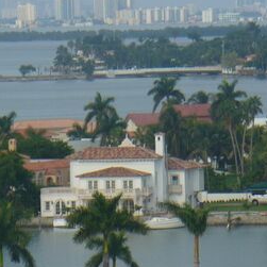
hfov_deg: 4.1
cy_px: 157
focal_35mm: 429
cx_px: 143
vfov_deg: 4.1
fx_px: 3744
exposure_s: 1/640
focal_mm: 36.6
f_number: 4.5
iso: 80
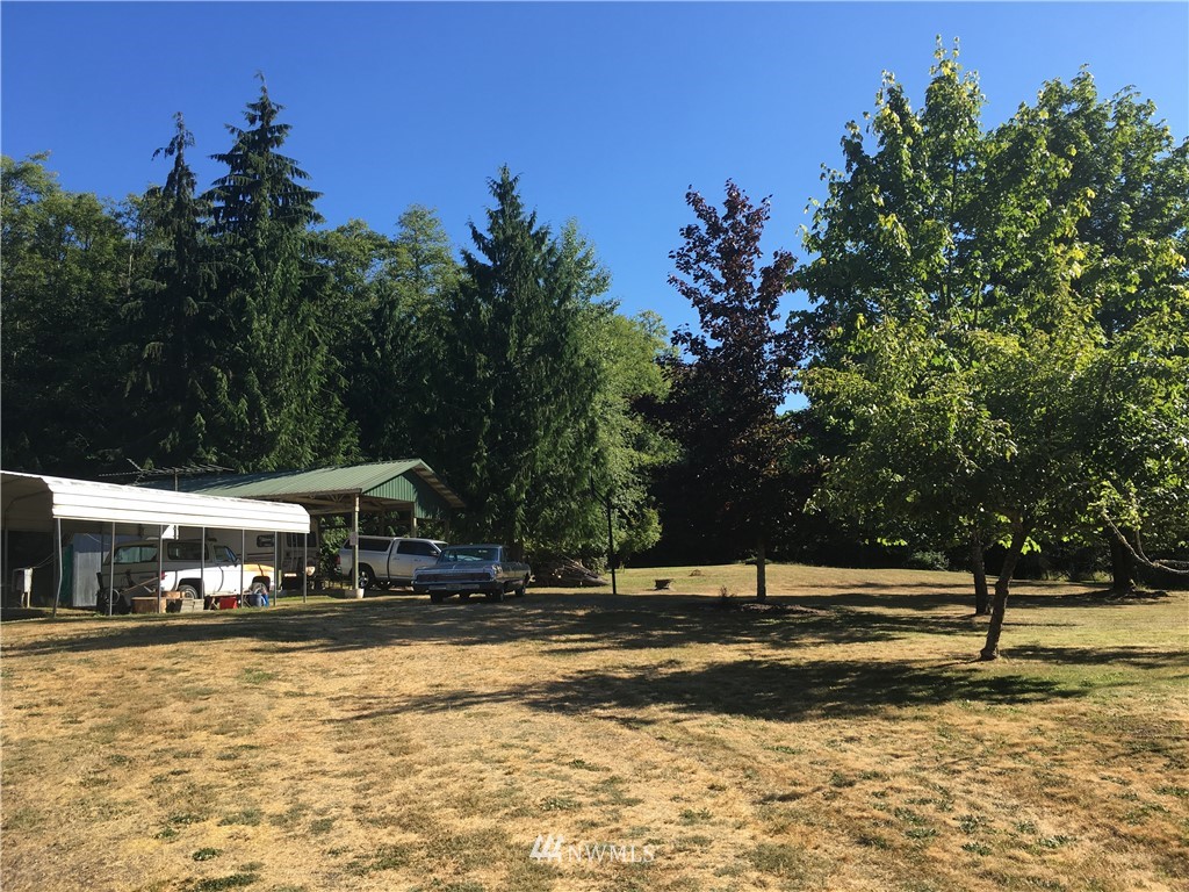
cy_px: 446
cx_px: 594
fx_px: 996
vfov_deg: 48.2
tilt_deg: +9.6
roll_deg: +1.6
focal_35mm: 29
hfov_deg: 61.7
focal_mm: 4.15
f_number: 2.2
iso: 25
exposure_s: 1/668
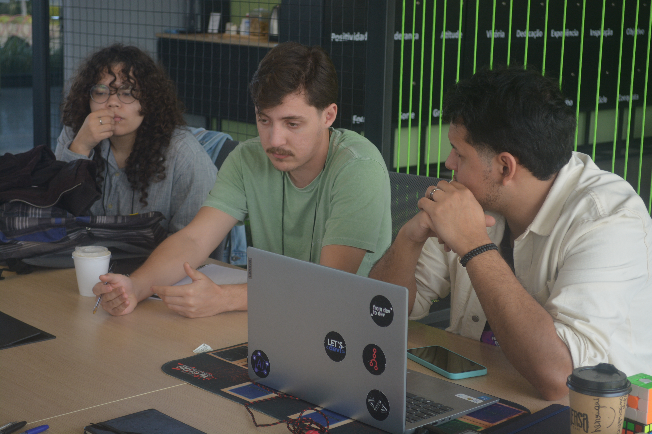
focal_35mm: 69
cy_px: 217
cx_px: 326
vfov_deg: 19.7
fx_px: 1250
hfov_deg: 29.2
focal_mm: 46
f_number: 5.3
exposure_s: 1/125
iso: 280
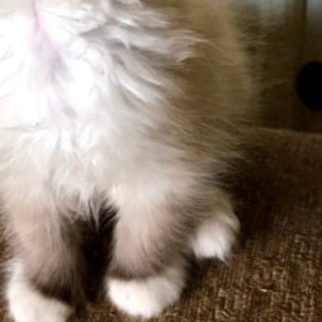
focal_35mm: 109
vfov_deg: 15.8
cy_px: 23
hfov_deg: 15.9
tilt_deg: -28.3
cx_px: 75
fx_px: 1147
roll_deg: +2.7
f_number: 2.8
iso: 200
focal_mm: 6.6
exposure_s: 1/30
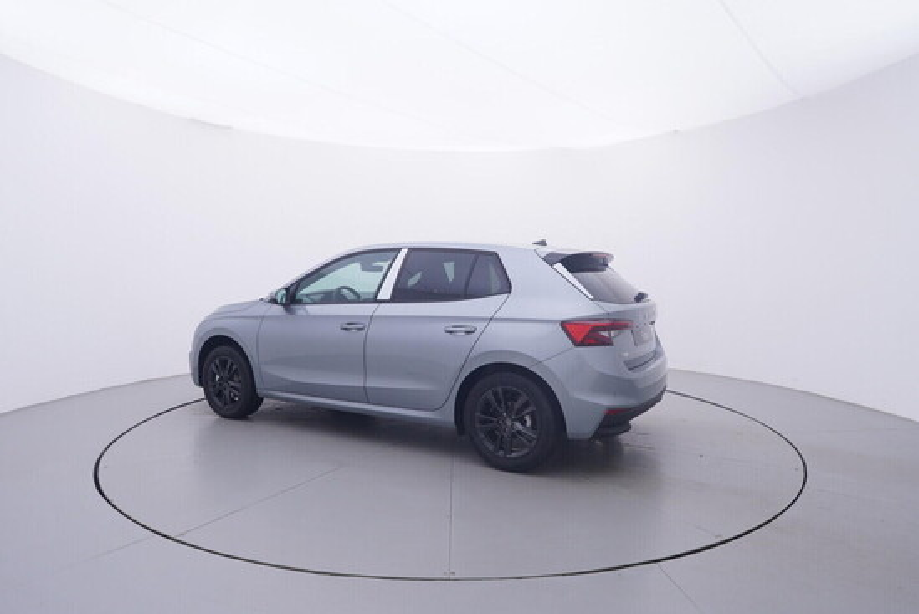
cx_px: 460
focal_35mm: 22
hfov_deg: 77.3
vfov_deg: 56.2
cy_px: 307
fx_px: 575
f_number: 5
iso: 200
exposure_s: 1/80
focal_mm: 15
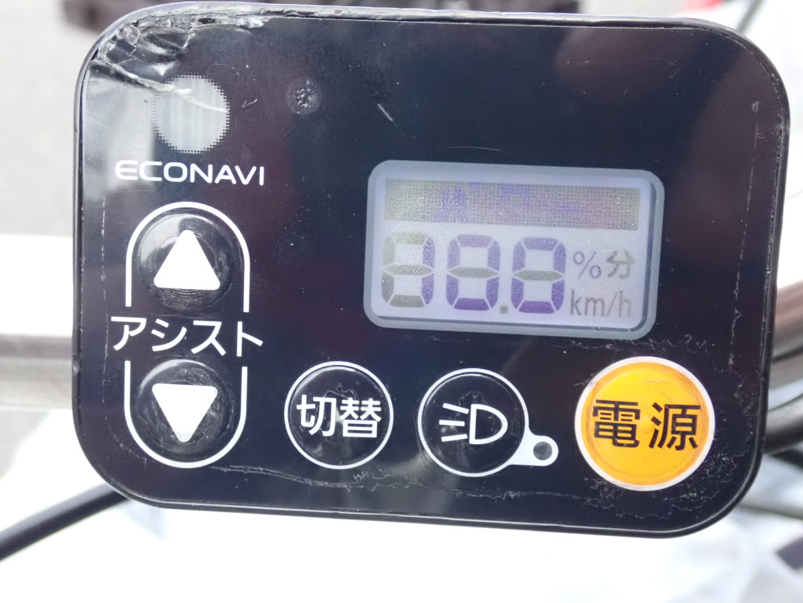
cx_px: 387
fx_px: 1090
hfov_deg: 40.4
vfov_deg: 30.9
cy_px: 289
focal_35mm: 47
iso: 1600
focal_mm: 7.84
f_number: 11
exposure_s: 1/160
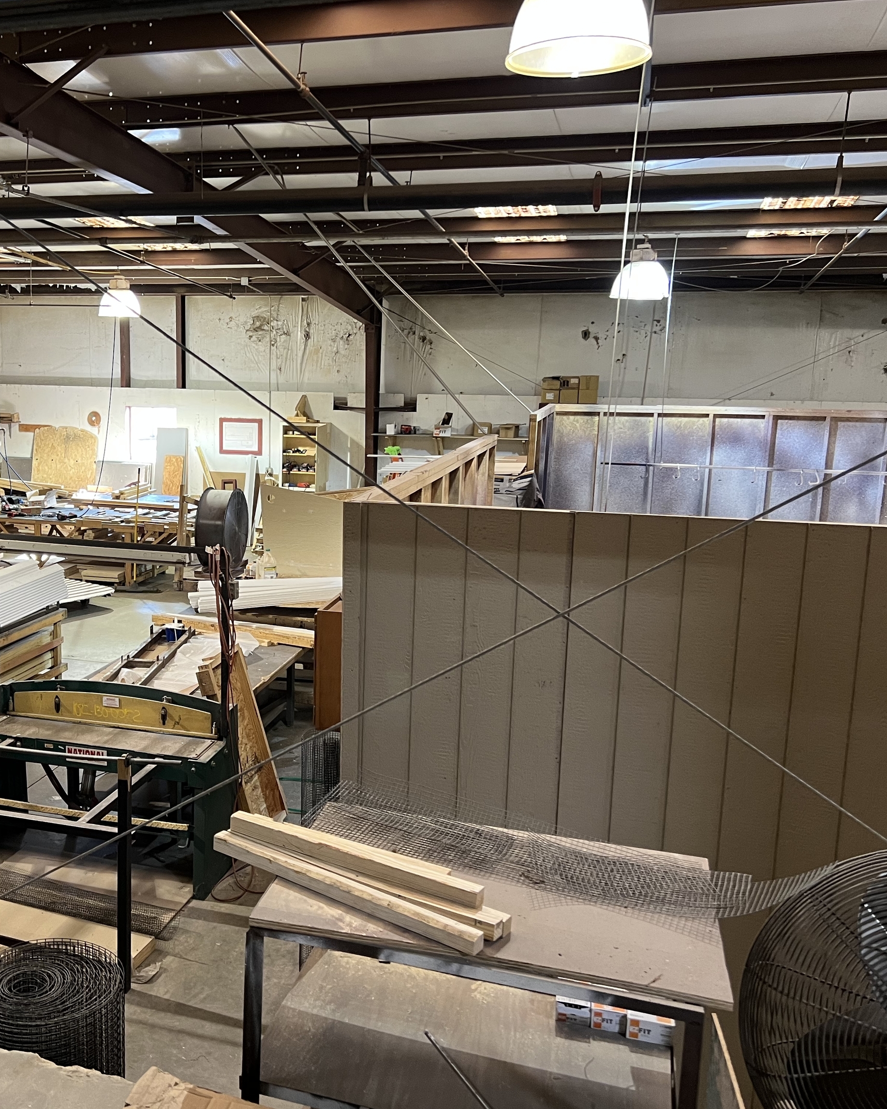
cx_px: 261
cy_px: 554
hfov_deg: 42.5
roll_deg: +0.8
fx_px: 1116
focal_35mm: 34
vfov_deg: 52.8
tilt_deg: -9.5
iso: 200
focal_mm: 5.7
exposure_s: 1/60
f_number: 1.5
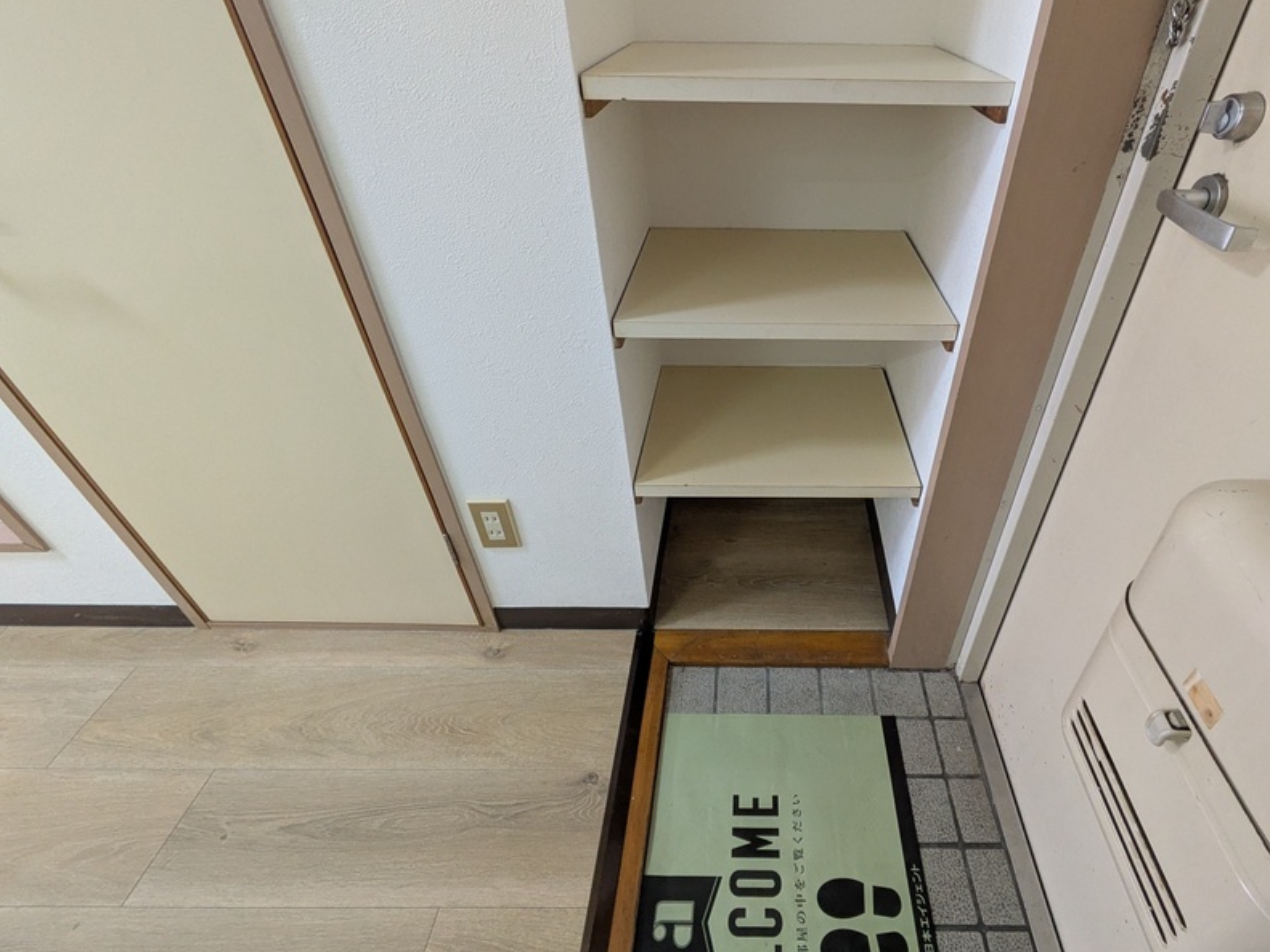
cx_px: 751
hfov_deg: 90.1
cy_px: 384
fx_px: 624
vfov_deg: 74.0
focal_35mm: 17
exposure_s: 1/24
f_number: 2.2
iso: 288
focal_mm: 1.83
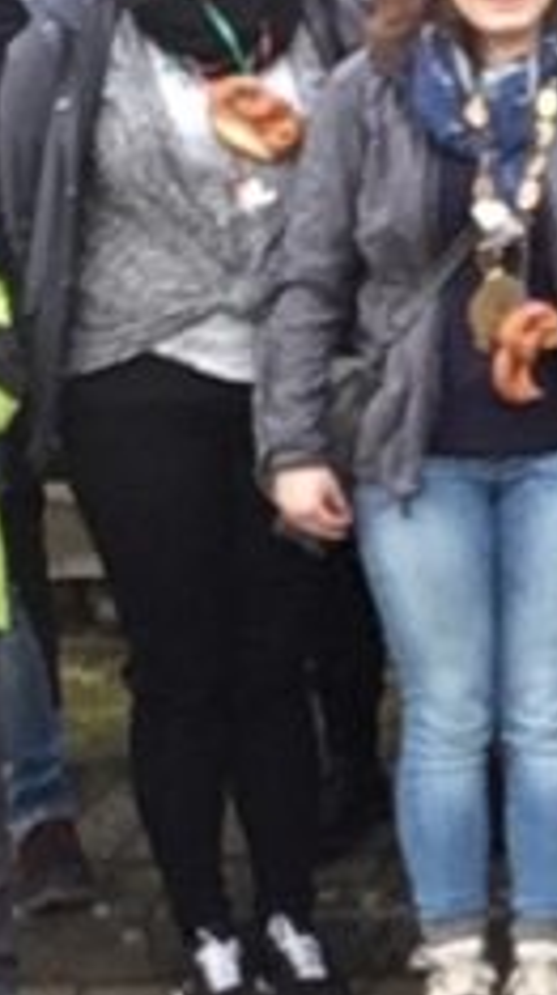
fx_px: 3900
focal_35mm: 148
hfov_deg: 7.9
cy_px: 621
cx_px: 965
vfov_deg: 14.5
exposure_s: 1/129
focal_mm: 2.15
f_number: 2.4
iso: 50
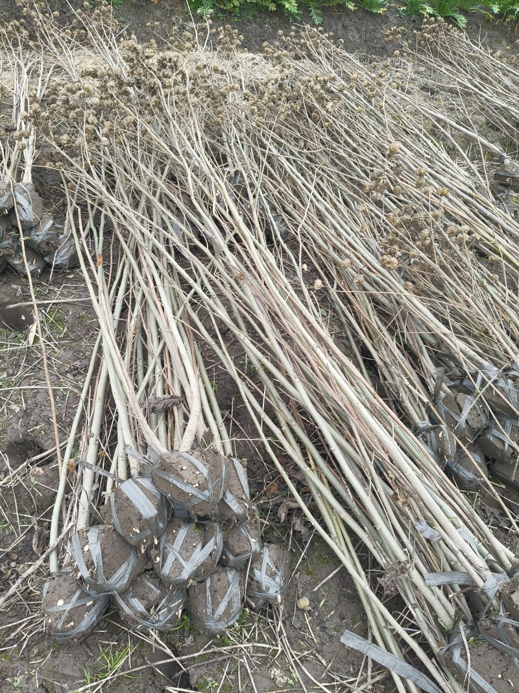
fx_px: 520
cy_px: 346
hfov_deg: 53.1
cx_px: 260
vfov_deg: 67.3
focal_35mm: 26
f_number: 1.8
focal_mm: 4.84
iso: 80
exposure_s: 1/166
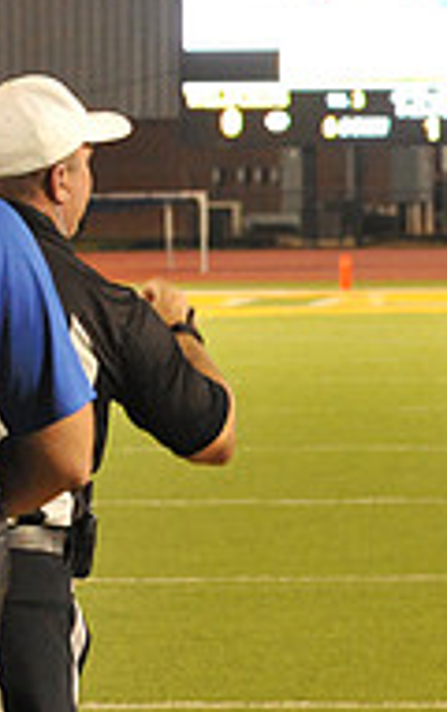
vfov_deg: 8.5
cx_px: 1002
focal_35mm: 247
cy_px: 518
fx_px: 4796
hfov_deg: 5.2
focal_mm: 80
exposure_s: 1/125
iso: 5000
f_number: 5.6
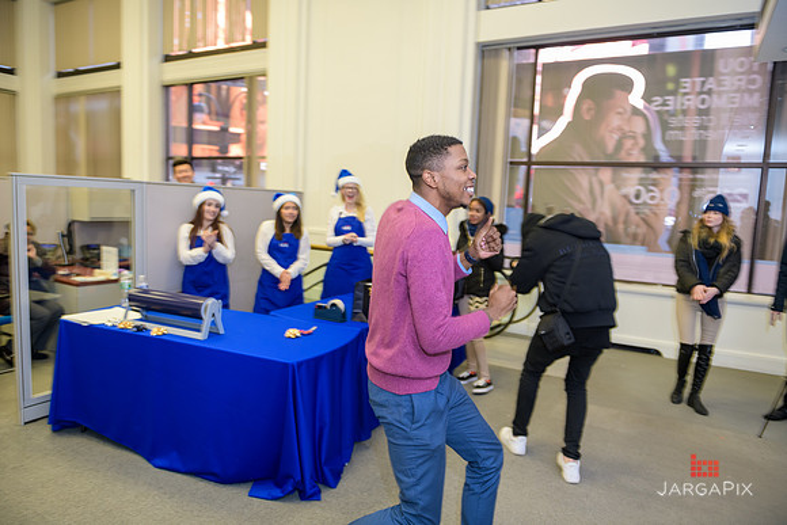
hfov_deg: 73.7
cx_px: 394
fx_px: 525
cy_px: 262
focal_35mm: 24
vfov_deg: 53.2
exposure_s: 1/125
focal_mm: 24
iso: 1000
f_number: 3.2
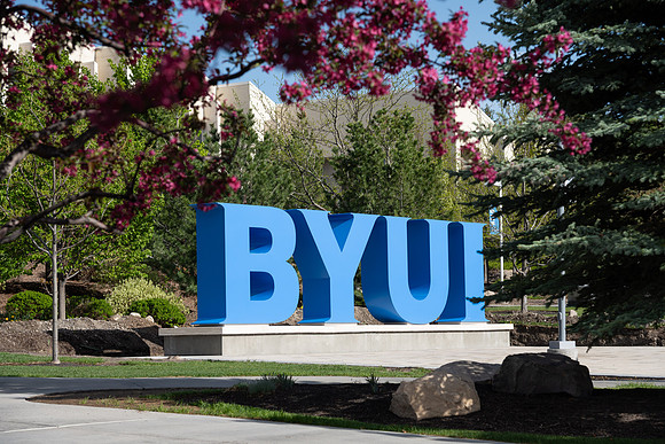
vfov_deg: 15.3
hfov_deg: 22.8
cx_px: 332
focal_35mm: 89
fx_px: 1650
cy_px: 222
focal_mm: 85
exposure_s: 1/500
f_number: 5.6
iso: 80
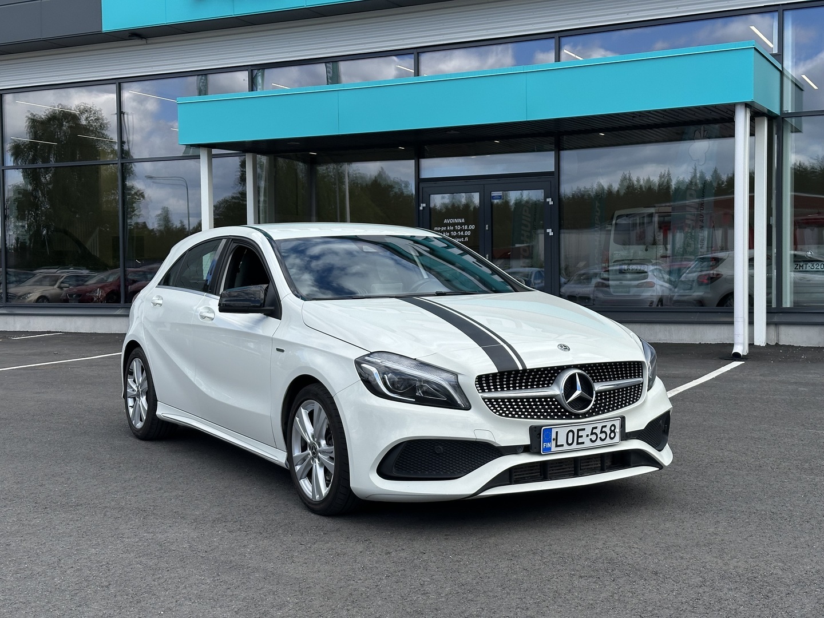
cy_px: 309
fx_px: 1143
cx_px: 412
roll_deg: +0.6
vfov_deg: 30.3
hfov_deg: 39.7
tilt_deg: -1.0
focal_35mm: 48
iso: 64
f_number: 1.78
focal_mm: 6.86
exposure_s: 1/3472
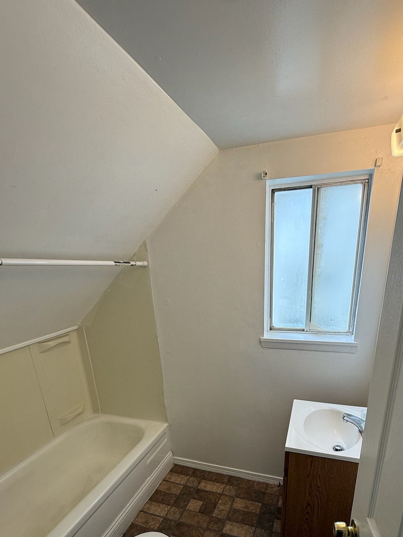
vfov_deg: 81.5
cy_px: 363
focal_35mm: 19
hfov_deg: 68.4
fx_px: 295
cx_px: 227
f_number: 2.2
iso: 64
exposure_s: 1/120
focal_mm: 2.22
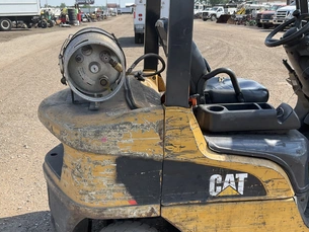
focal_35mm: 38
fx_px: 339
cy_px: 144
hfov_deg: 48.9
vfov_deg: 37.5
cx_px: 148
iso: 25
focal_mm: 3
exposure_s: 1/666
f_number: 1.8
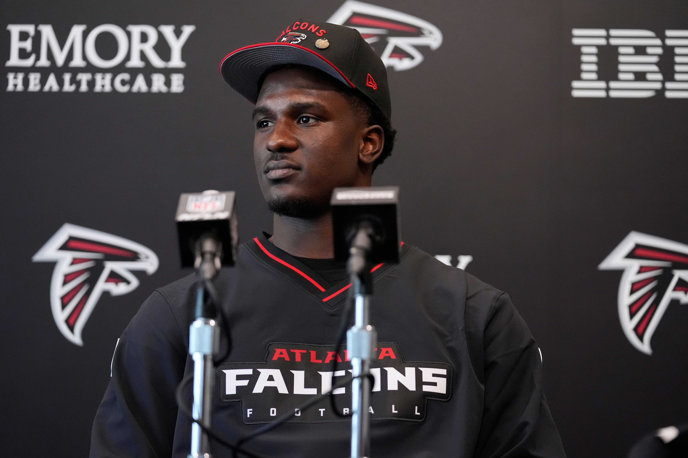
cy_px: 229
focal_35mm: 115
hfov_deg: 17.8
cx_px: 344
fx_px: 2198
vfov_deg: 11.9
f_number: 3.2
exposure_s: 1/1000
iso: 5000
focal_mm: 115
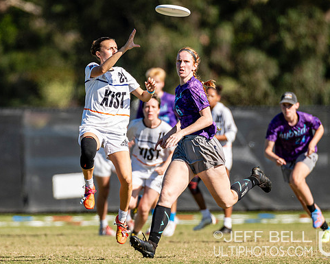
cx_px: 94
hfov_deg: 2.4
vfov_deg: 2.0
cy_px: 145
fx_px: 7756
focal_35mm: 794
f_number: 3.2
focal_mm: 300
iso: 200
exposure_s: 1/3200
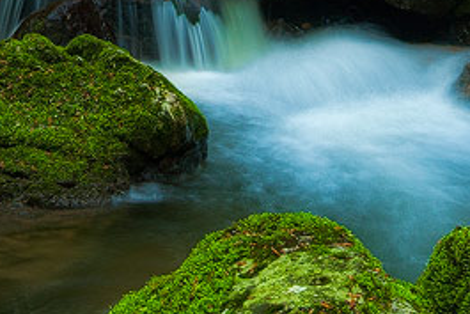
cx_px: 144
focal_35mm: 95
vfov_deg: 14.4
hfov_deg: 21.3
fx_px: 1241
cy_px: 114
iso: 250
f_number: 11
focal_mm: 21
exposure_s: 2
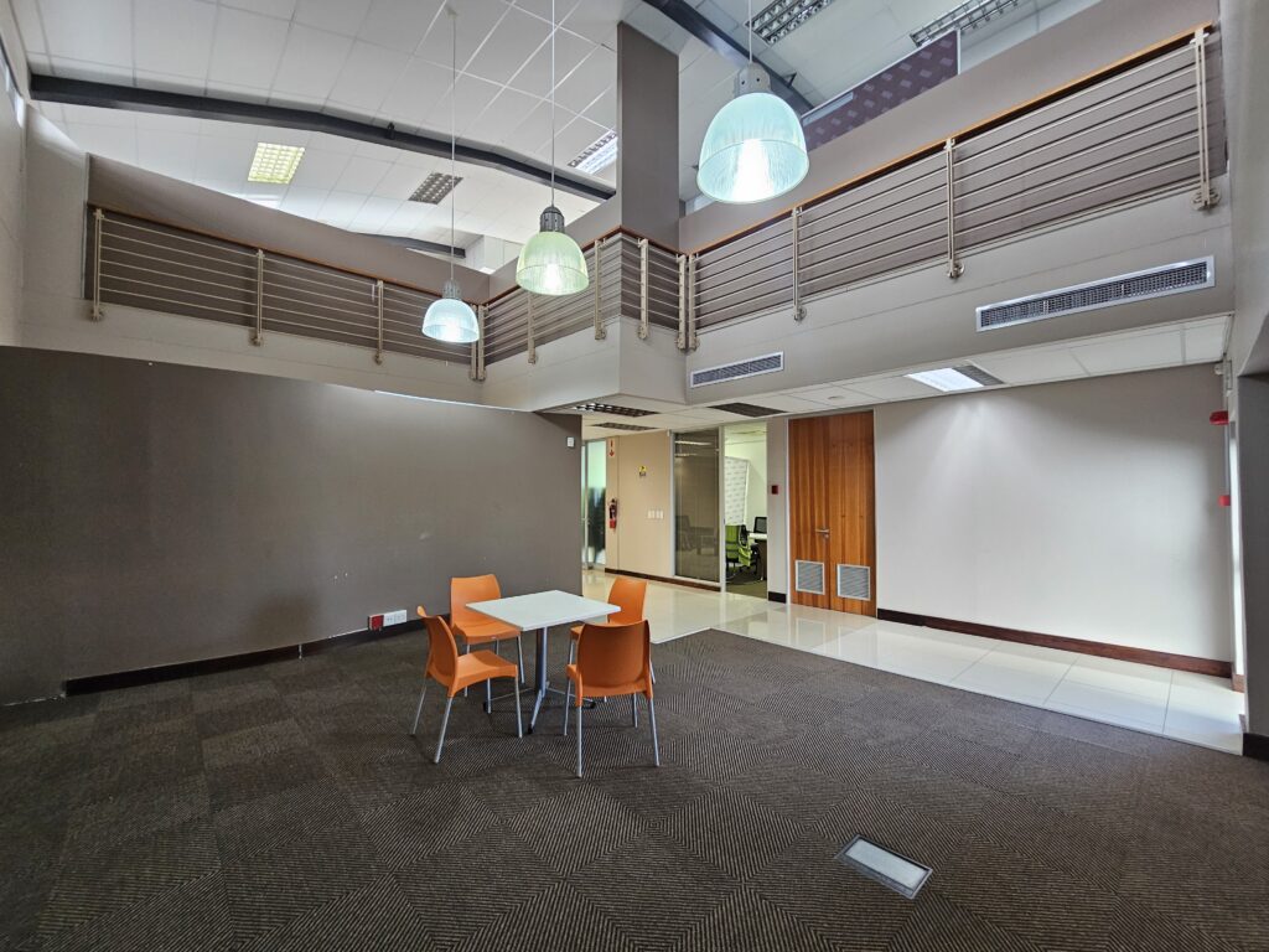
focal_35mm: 13
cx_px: 634
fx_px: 477
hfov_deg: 106.2
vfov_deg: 89.9
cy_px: 476
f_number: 2.2
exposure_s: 1/50
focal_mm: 2.2
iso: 160
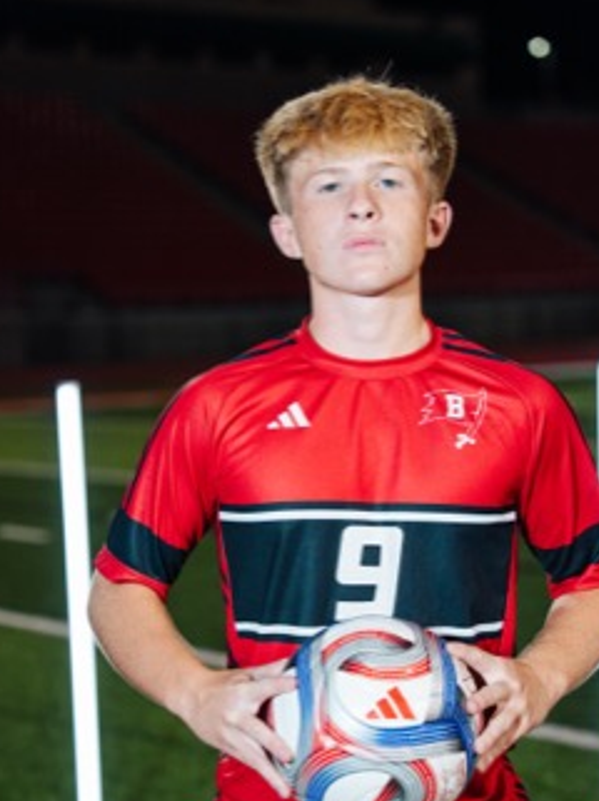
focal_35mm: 84
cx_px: 316
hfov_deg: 17.5
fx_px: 1942
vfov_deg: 23.3
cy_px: 449
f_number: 2.8
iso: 800
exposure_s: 1/500
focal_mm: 70
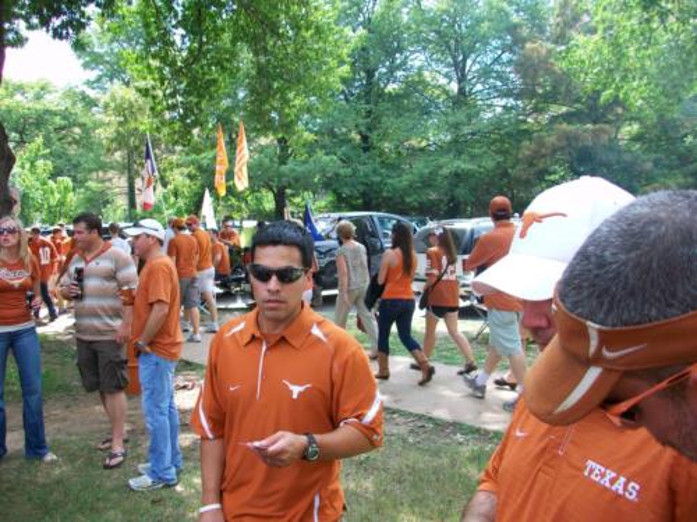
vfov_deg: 44.2
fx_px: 644
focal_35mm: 32
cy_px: 261
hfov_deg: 56.8
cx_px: 348
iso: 64
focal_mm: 5.7
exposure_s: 1/160
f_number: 2.8
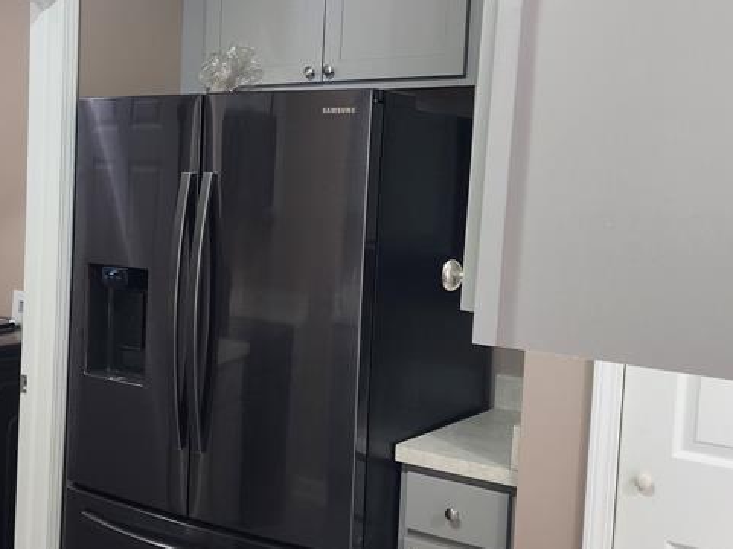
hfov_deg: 37.8
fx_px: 1037
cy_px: 267
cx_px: 165
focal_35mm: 49
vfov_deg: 29.6
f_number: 1.8
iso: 640
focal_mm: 6.4
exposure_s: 1/40
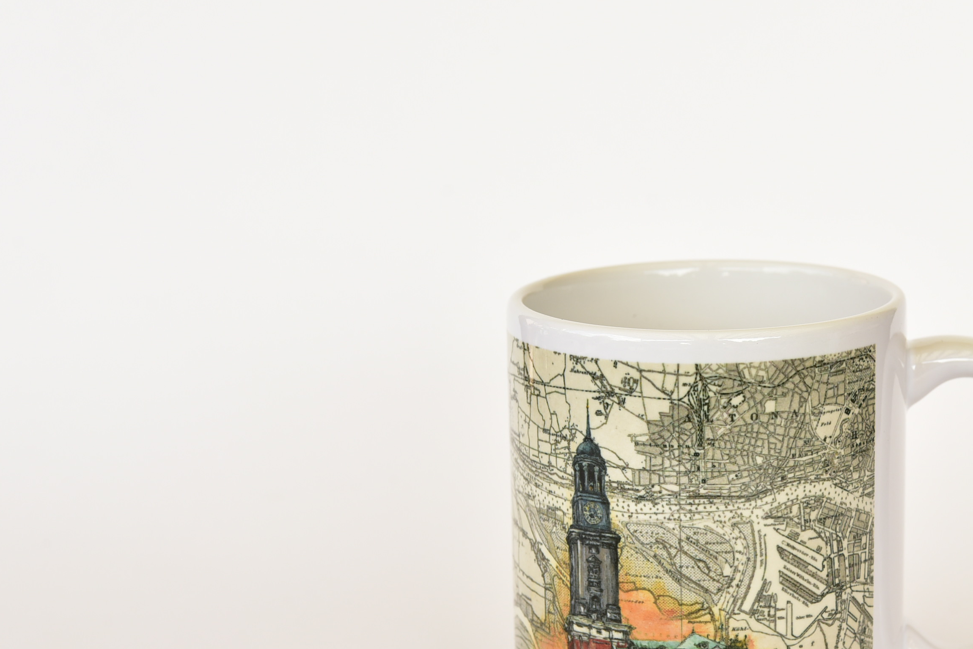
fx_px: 2595
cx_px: 692
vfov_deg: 14.2
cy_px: 468
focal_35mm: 96
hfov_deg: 21.1
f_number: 8
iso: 400
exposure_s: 1/125
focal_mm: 60
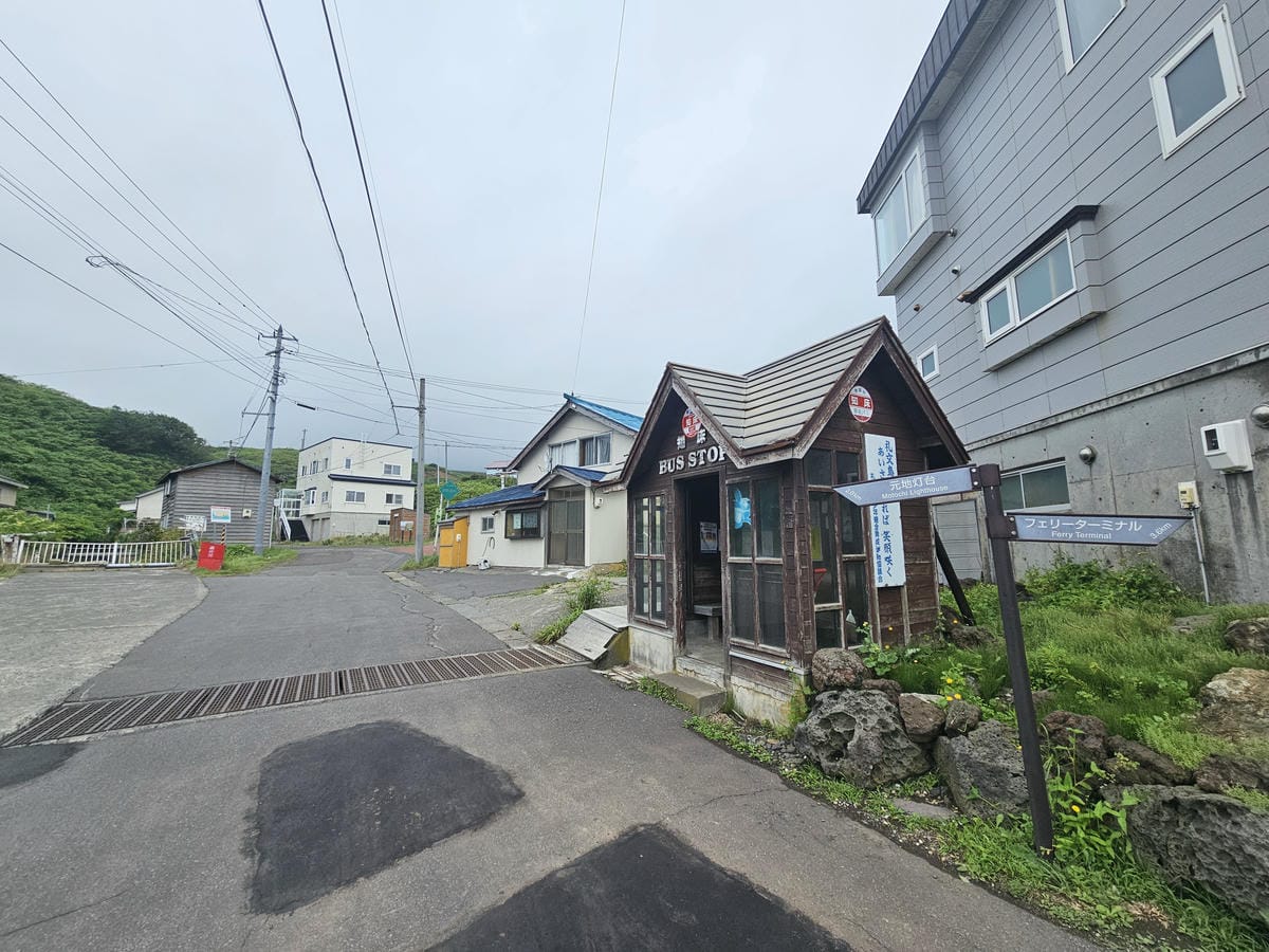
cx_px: 634
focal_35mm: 13
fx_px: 477
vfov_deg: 89.9
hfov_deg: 106.2
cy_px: 476
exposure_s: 1/2490
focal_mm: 2.2
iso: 50
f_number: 2.2
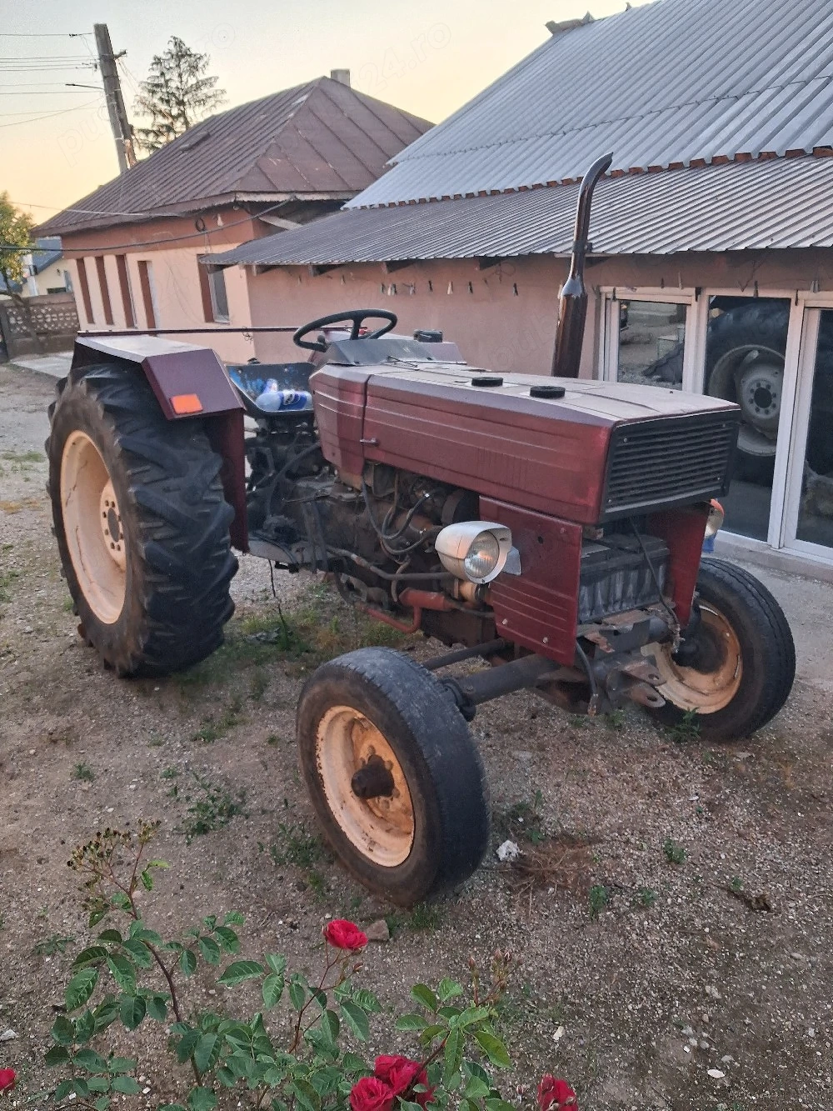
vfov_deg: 65.3
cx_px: 416
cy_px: 556
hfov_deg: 51.4
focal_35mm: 27
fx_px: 866
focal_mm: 4
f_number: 1.8
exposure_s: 1/100
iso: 80
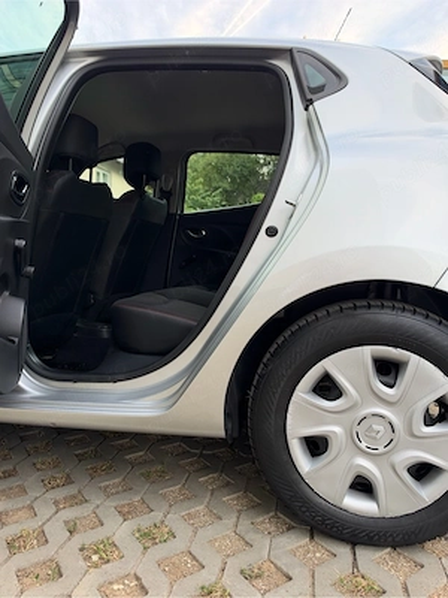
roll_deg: -0.8
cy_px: 299
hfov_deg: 54.9
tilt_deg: -5.0
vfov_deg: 69.4
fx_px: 431
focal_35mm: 25
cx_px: 224
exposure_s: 1/121
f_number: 1.8
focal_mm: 6.93
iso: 160
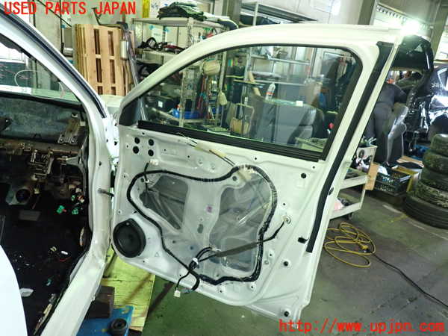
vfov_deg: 54.9
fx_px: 324
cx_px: 224
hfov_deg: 69.4
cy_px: 168
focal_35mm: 25
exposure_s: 1/30
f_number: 2
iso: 400
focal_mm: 4.5
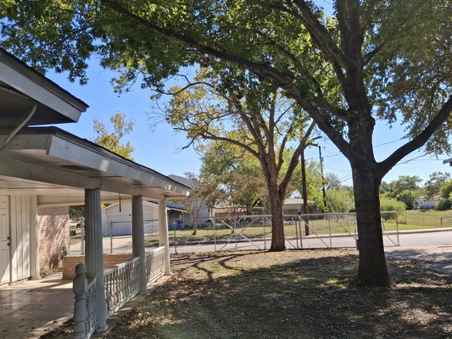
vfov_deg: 46.8
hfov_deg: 59.9
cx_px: 216
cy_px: 181
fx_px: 392
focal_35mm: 30
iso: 32
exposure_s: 1/1905
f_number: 1.8
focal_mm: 4.69
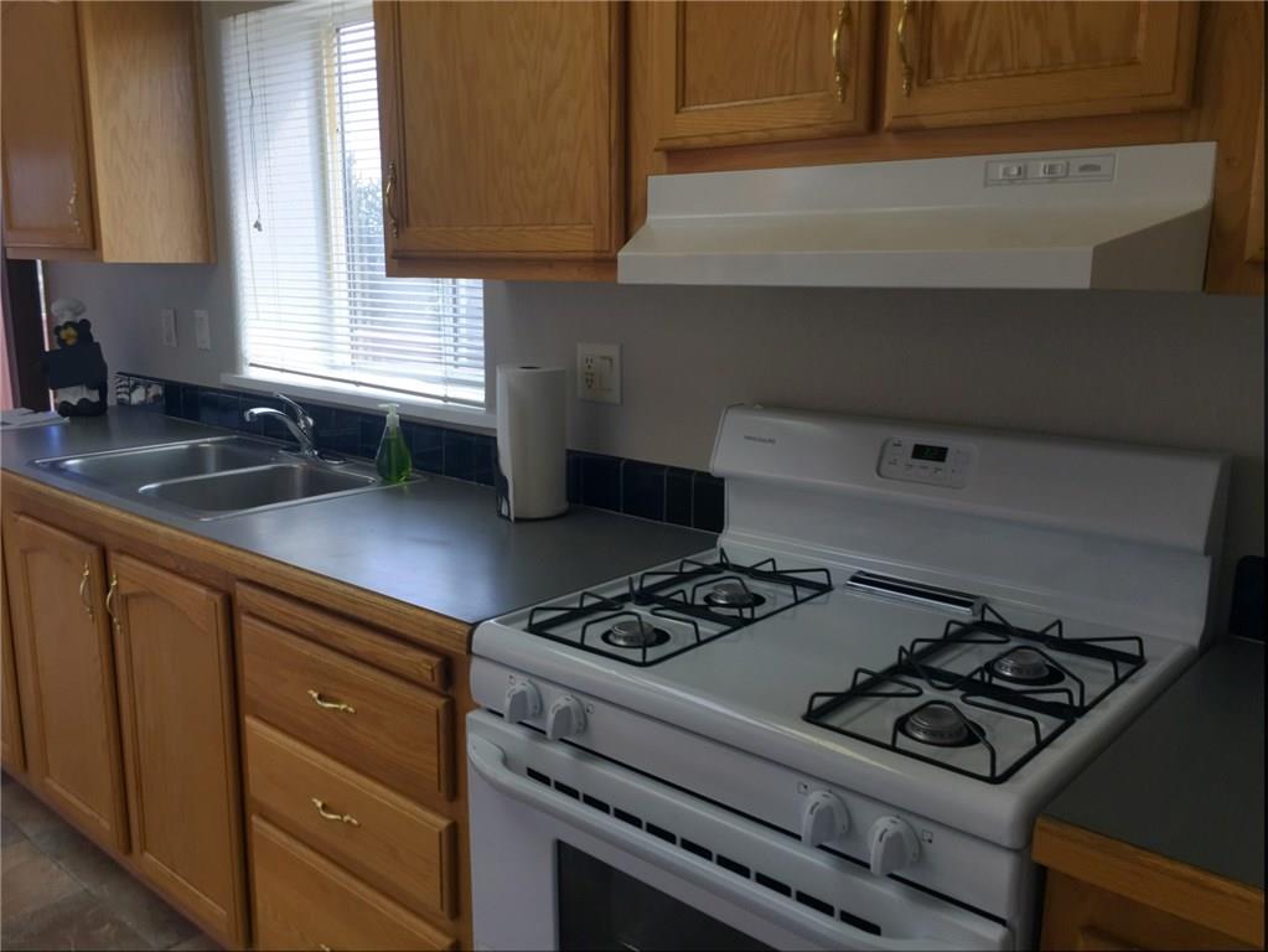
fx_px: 1063
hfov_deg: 61.6
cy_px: 476
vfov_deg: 48.3
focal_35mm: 29
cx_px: 634
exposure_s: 1/295
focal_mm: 4.15
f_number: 2.2
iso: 32
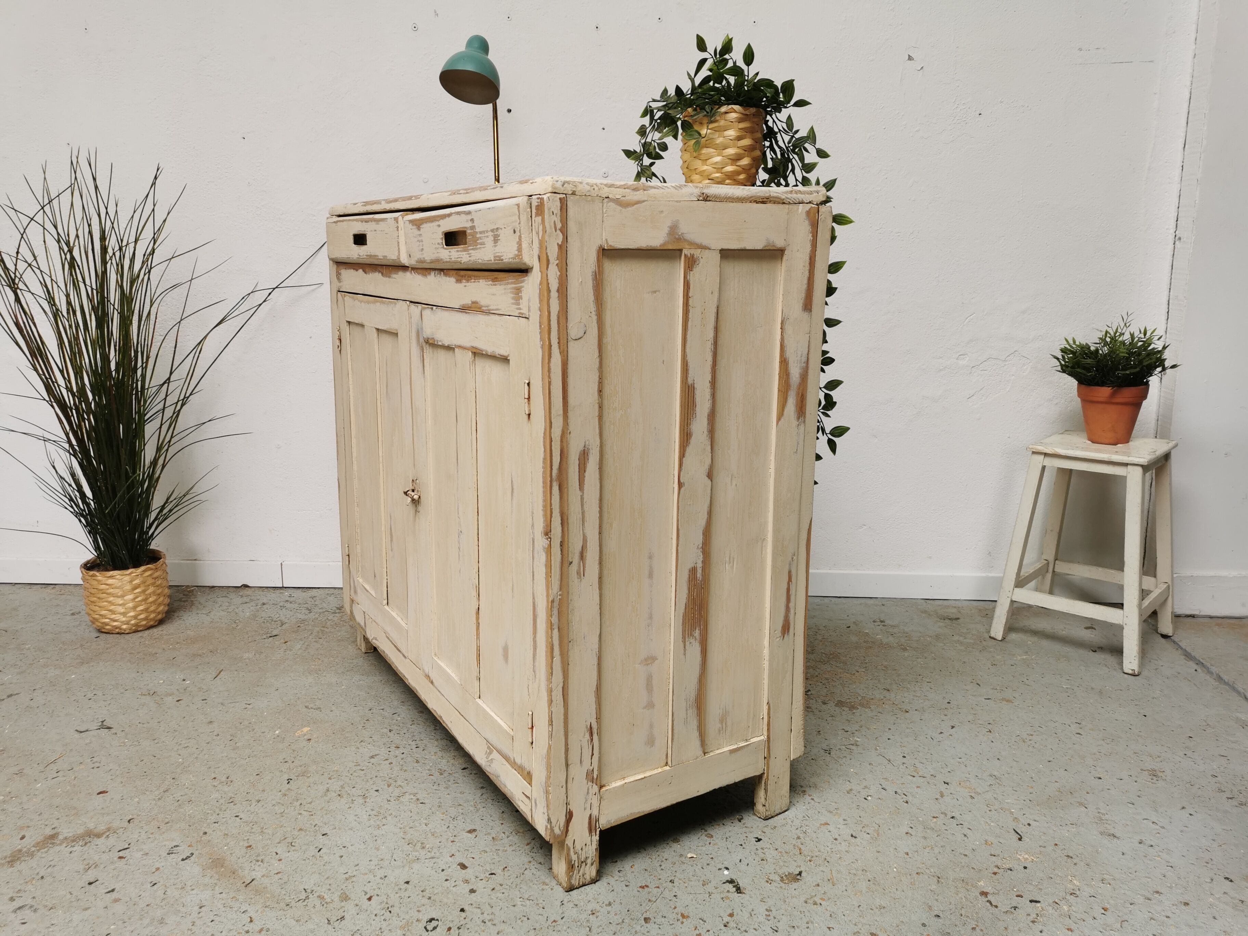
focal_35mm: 27
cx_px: 624
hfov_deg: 65.3
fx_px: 973
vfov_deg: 51.4
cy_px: 468
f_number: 1.8
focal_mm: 5.58
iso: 50
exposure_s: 1/116
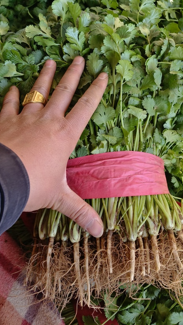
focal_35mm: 32
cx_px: 113
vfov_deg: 60.3
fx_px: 276
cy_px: 125
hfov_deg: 36.5
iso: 50
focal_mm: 5.5
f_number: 1.88
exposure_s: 1/281
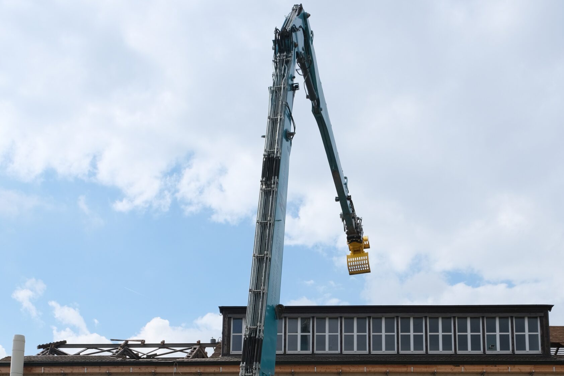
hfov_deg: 44.5
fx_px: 689
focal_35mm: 44
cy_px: 411
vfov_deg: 27.9
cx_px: 280
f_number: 5.6
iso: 320
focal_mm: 19.6
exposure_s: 1/1100
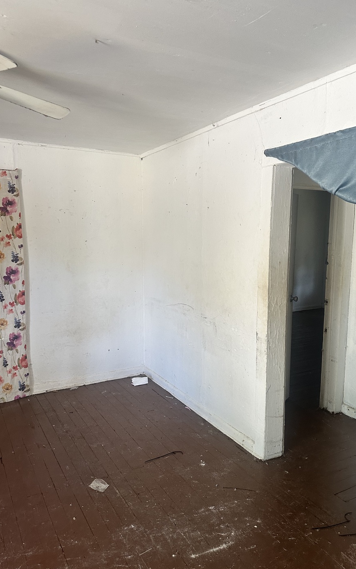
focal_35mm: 26
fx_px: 403
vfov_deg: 70.4
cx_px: 183
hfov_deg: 47.6
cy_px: 284
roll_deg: -0.5
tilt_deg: -5.2
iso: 250
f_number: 1.78
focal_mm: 6.86
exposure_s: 1/119
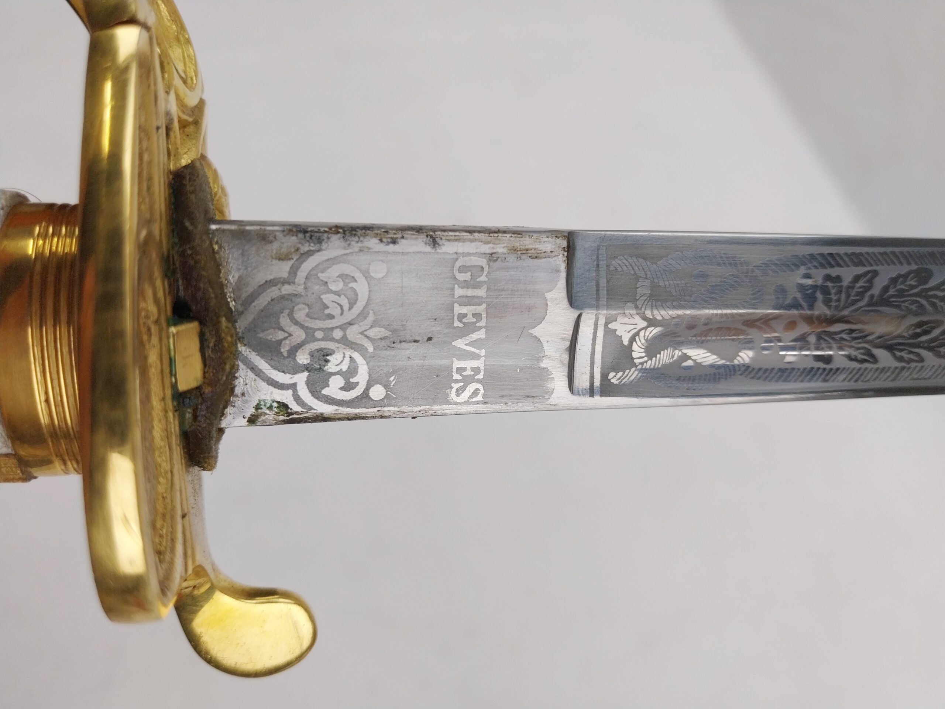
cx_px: 472
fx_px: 710
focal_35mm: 26
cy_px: 354
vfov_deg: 53.1
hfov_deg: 67.3
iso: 40
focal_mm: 4
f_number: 1.8
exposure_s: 1/100
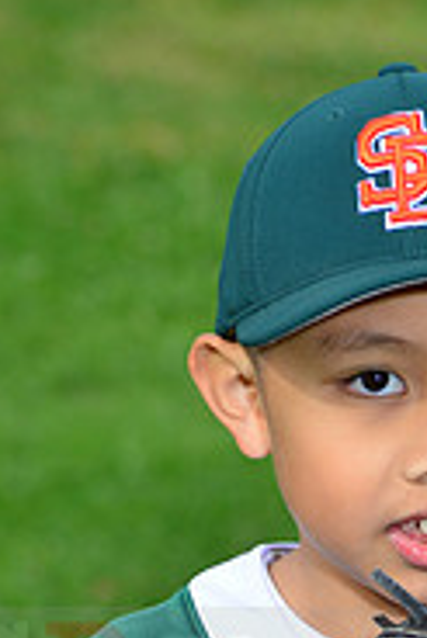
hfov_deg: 2.7
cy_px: 655
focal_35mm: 505
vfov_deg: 4.1
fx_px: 8967
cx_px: 411
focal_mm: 160
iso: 200
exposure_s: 1/200
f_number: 10
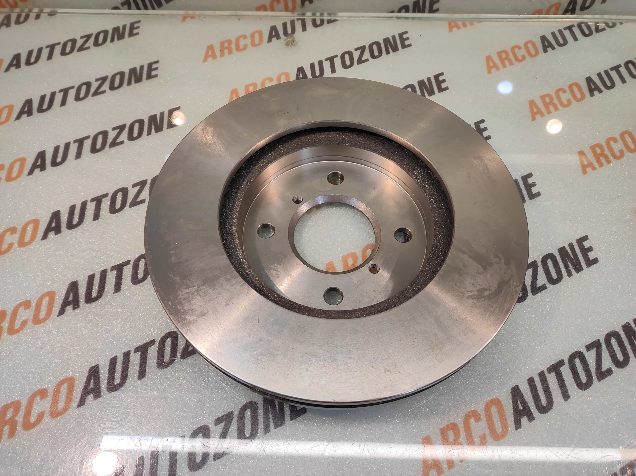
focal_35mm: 17
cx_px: 318
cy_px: 238
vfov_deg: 74.7
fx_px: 312
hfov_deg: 91.1
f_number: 1.79
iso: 107
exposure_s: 1/33
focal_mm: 4.74
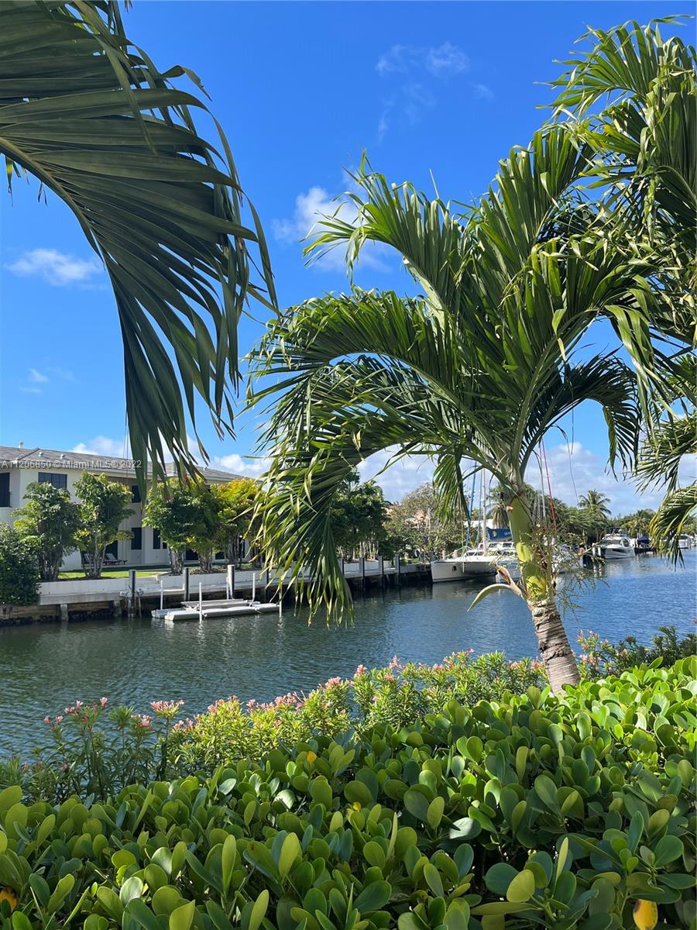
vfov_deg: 67.3
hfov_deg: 53.1
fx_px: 698
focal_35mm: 26
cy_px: 465
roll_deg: +2.0
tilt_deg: +4.9
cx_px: 348
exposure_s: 1/2024
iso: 50
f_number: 1.6
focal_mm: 5.1
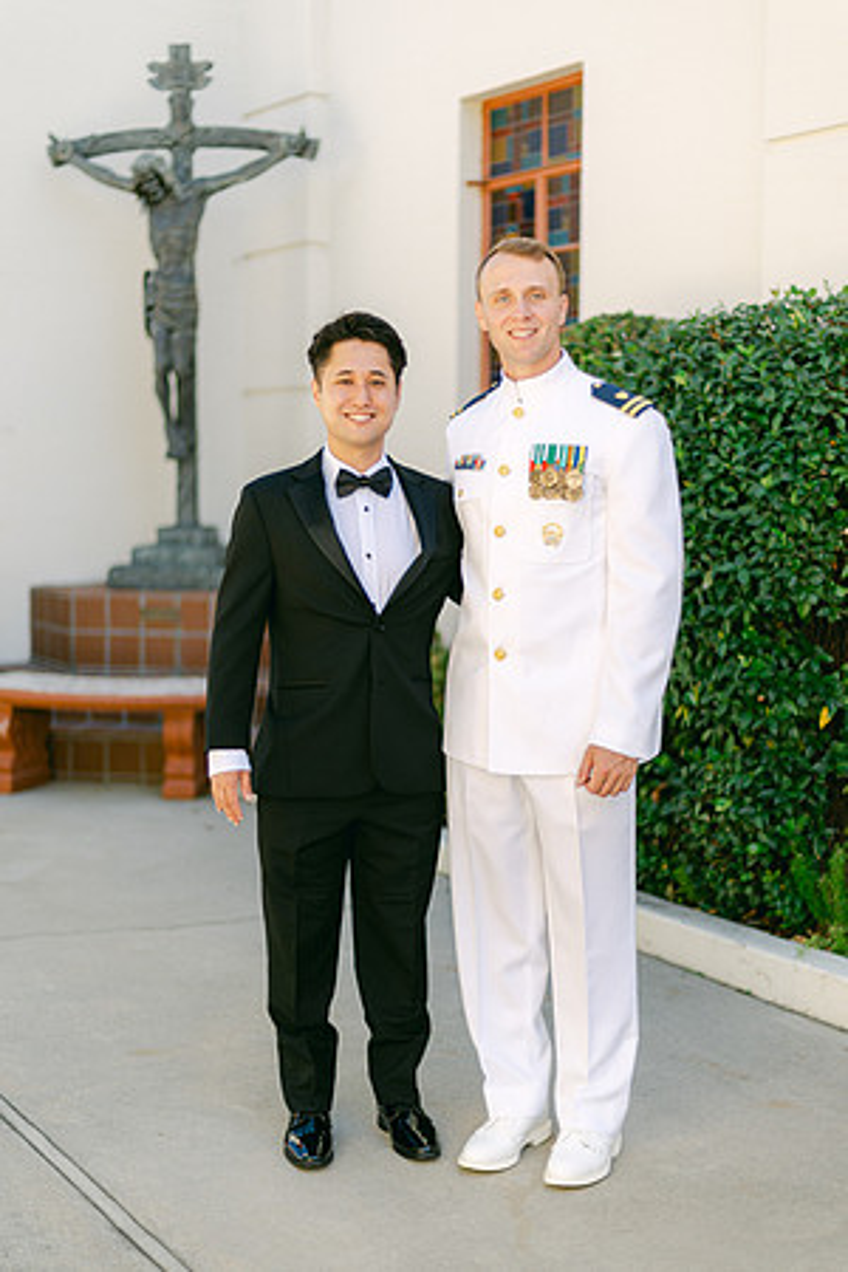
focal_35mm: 58
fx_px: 2049
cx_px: 424
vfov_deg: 34.5
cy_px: 636
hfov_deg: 23.4
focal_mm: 58
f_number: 1.4
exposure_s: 1/1250
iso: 64
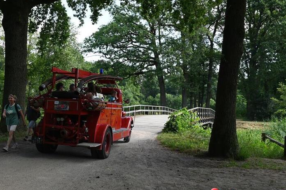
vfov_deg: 33.3
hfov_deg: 48.0
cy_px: 98
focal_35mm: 40
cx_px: 105
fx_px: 317
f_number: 5
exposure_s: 1/250
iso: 200
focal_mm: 28
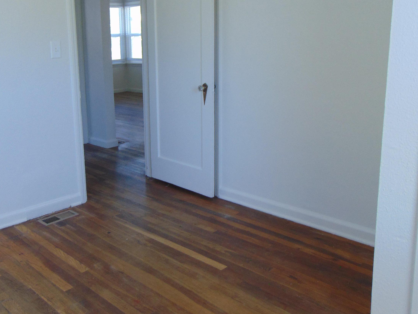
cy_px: 130
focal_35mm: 35
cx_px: 154
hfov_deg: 52.0
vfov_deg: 40.6
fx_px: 423
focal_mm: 4.5
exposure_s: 1/30
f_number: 3
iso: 80
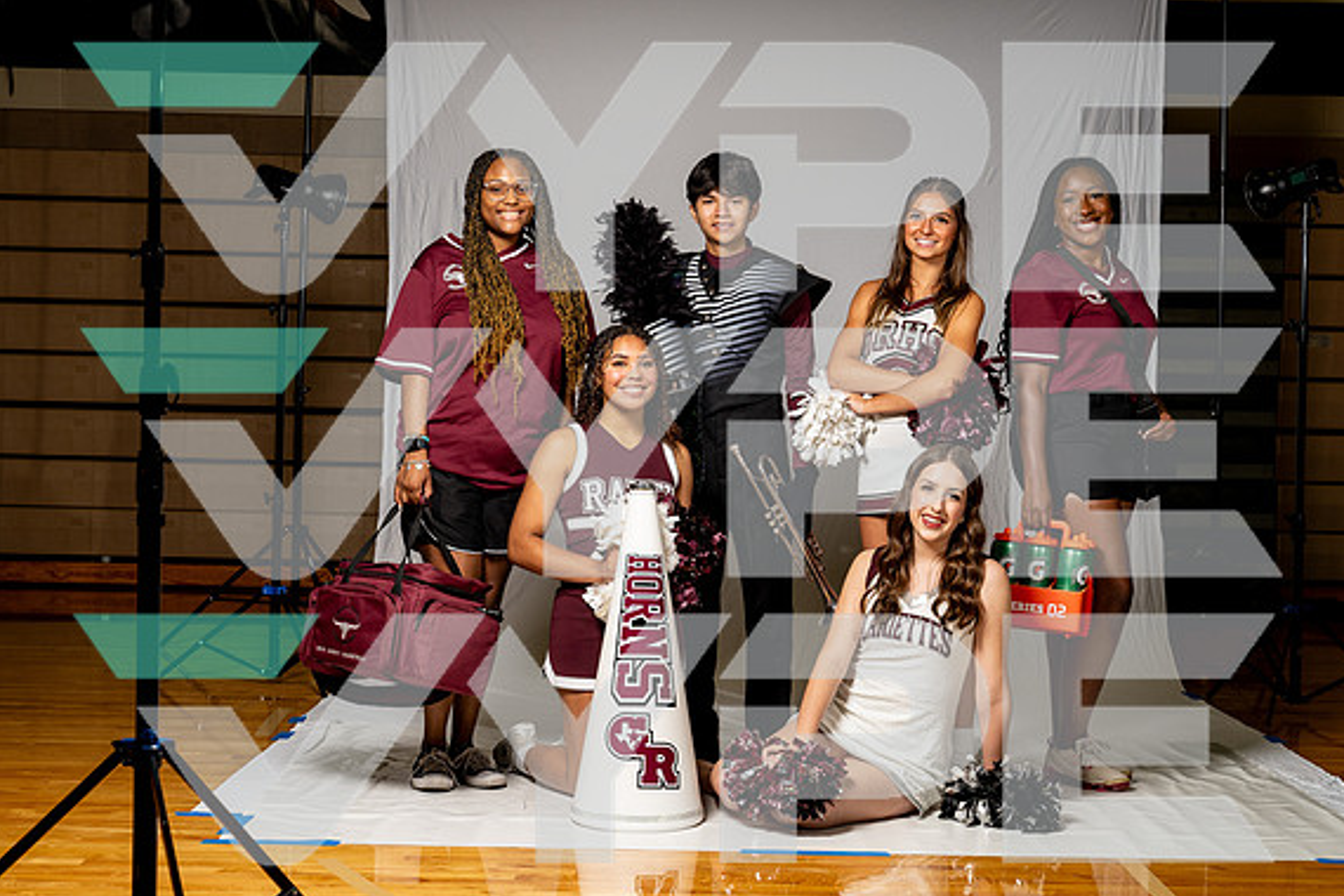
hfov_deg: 33.4
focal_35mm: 60
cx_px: 681
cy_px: 454
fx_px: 2240
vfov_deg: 22.6
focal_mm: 59
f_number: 6.3
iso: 250
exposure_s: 1/250
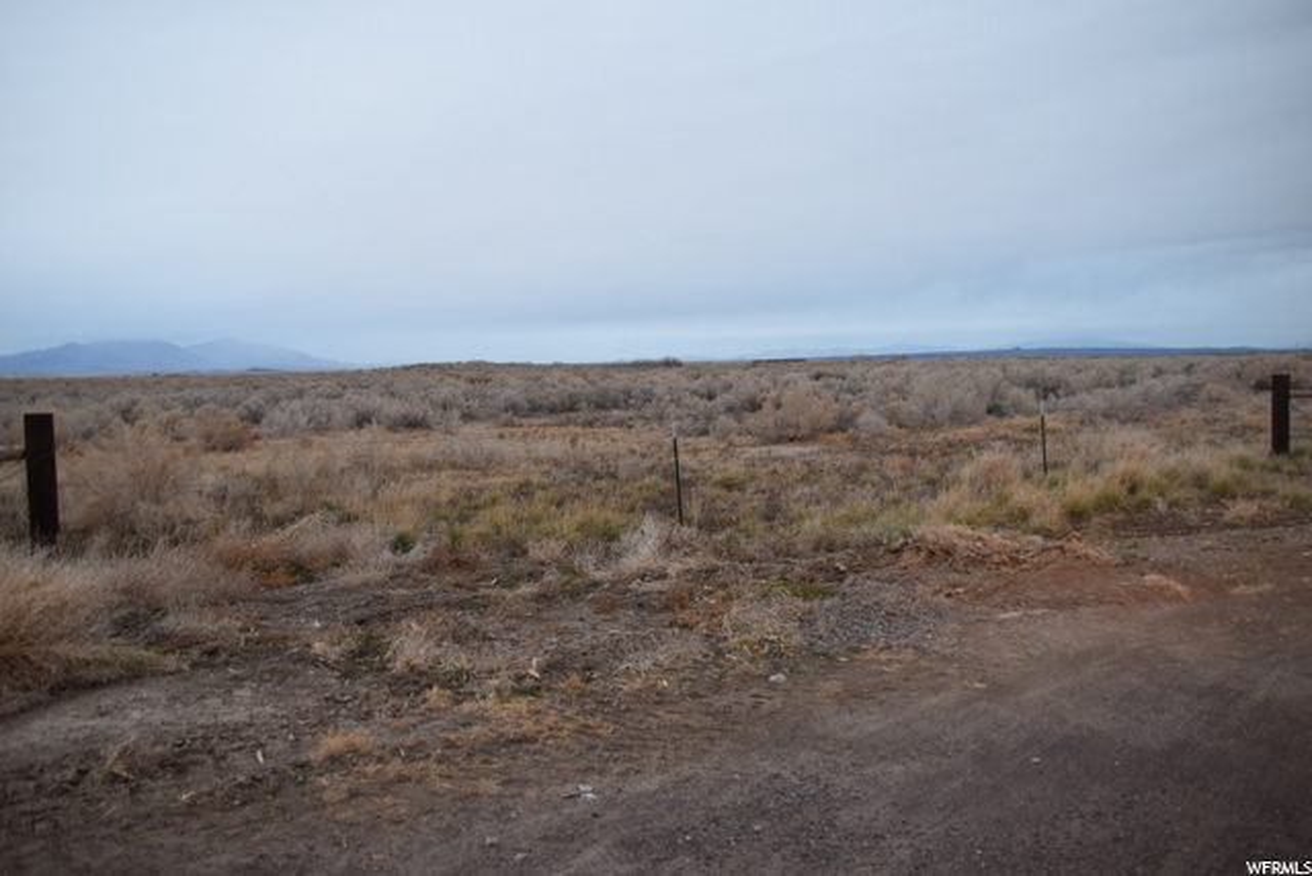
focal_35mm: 33
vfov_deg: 40.0
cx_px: 656
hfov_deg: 57.2
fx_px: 1203
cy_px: 438
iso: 1000
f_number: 3.8
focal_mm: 22
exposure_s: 1/60
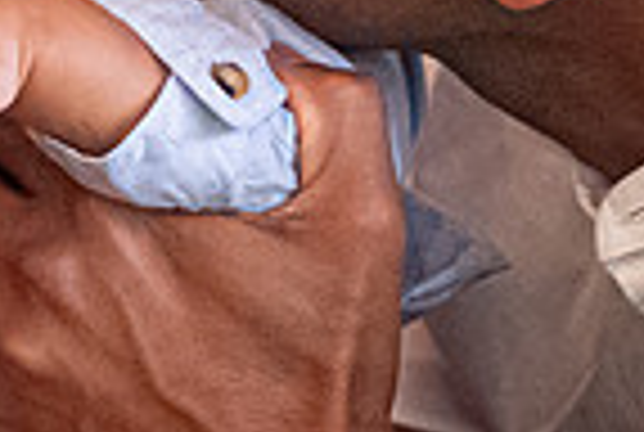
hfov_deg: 3.0
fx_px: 12136
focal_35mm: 677
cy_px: 65
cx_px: -271
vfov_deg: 2.0
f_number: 2.8
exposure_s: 1/60
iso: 3200
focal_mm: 71.5
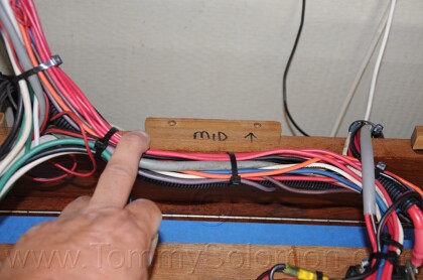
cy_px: 140
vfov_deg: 25.6
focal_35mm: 52
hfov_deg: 37.9
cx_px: 212
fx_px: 615
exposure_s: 1/60
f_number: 4.5
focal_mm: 35
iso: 400
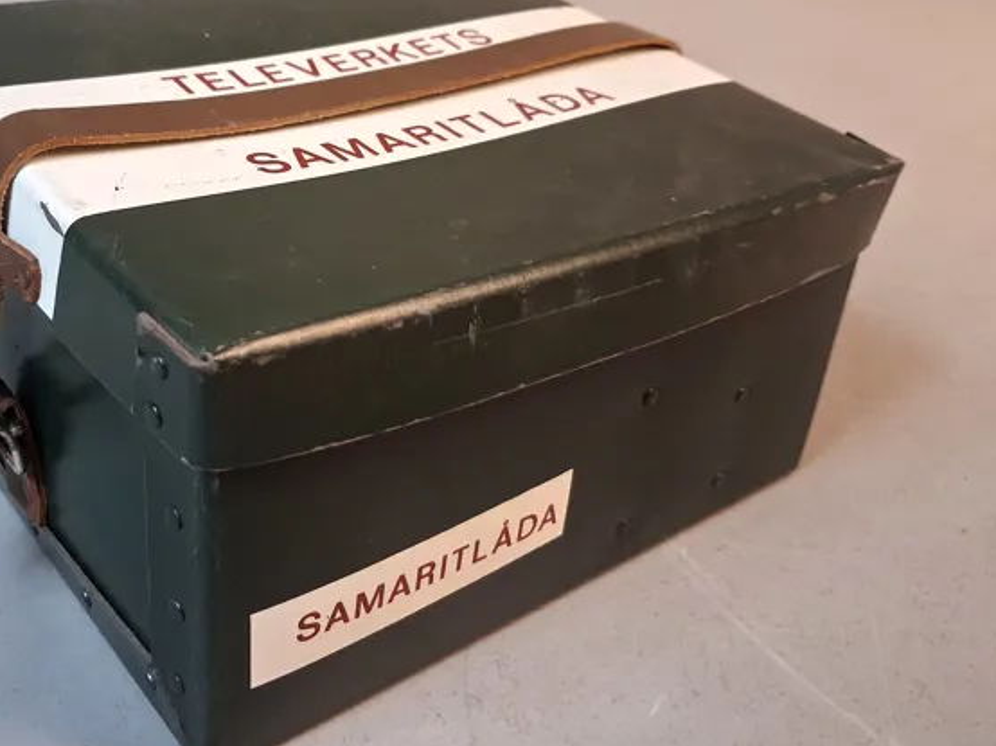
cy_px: 295
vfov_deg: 36.6
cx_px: 343
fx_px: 1122
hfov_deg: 47.2
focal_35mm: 39
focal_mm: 4
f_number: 1.8
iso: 400
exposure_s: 1/50
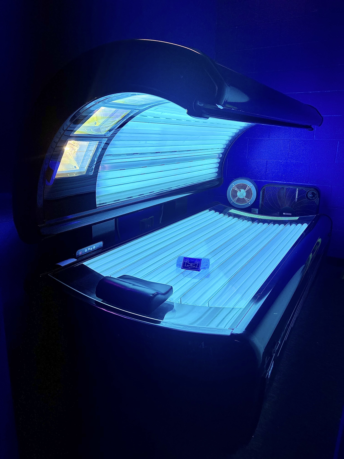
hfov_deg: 53.1
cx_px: 172
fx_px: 345
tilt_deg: -15.9
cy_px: 230
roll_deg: -1.2
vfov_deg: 67.3
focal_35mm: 26
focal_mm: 5.96
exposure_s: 1/742
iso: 50
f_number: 1.6
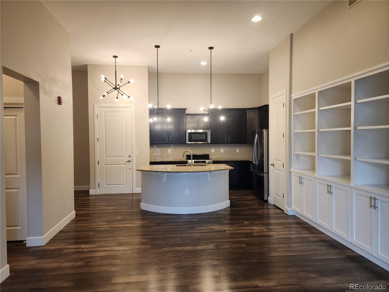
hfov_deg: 73.9
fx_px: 258
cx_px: 194
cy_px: 146
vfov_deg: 58.9
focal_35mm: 23
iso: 125
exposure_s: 1/120
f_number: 1.8
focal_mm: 6.4
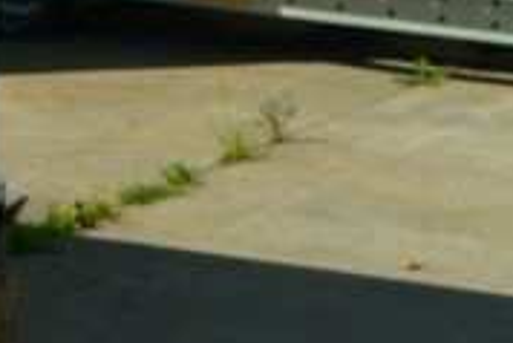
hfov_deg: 8.4
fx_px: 3123
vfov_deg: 6.3
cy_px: -56
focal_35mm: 219
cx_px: -801
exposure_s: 1/200
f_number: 5
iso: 100
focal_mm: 38
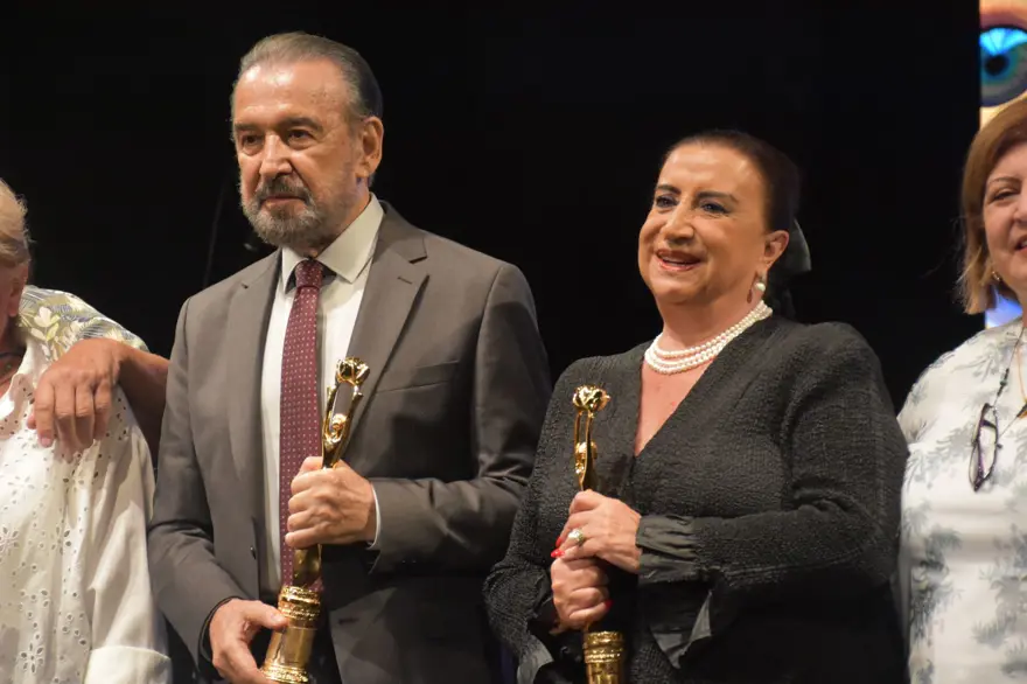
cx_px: 514
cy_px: 342
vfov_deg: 10.7
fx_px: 3636
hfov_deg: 16.1
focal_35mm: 128
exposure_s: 1/250
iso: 4500
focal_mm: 85
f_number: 5.3
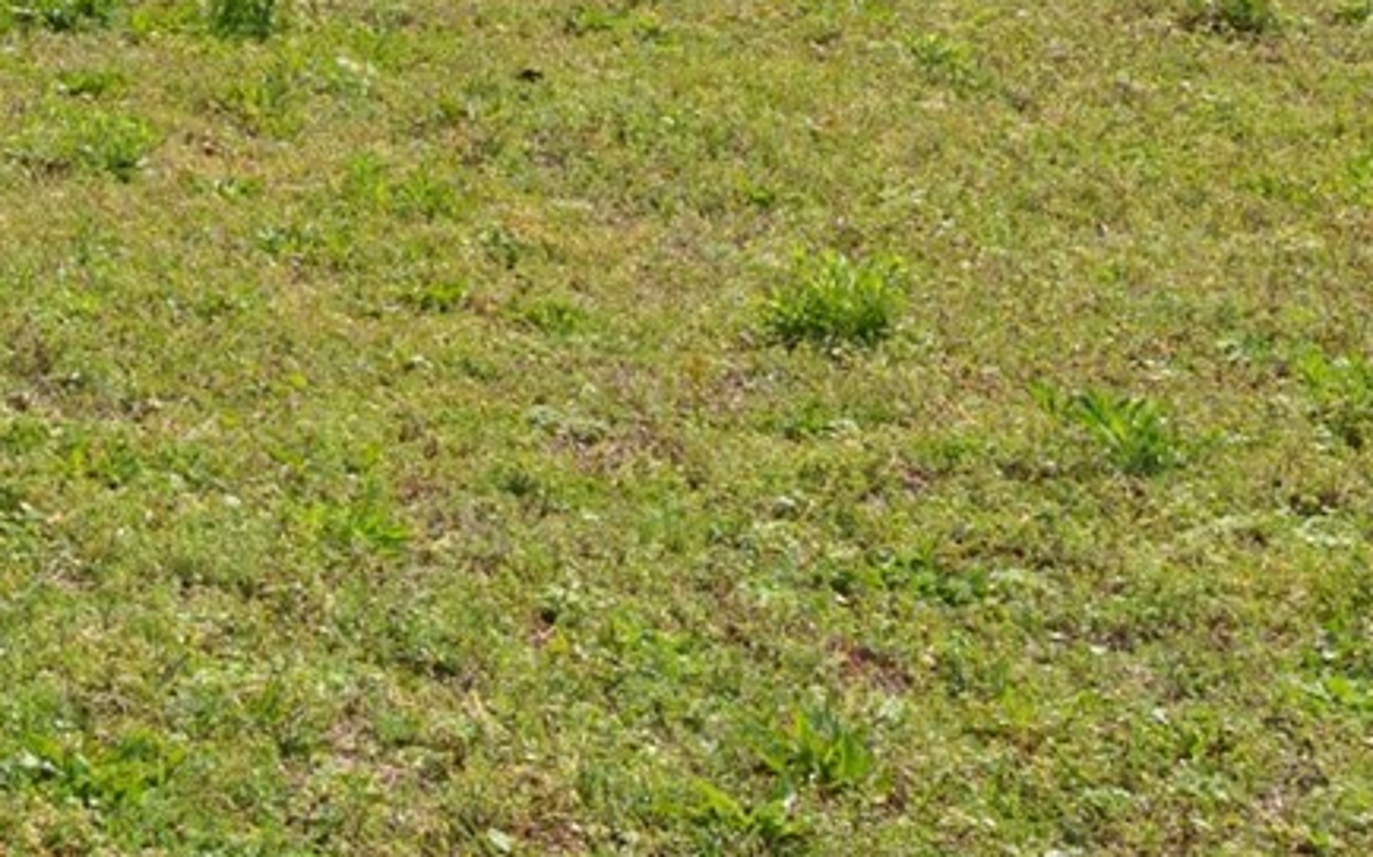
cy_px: -976
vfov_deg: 9.1
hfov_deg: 14.2
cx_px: -917
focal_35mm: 134
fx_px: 5013
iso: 200
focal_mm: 28
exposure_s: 1/500
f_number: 9
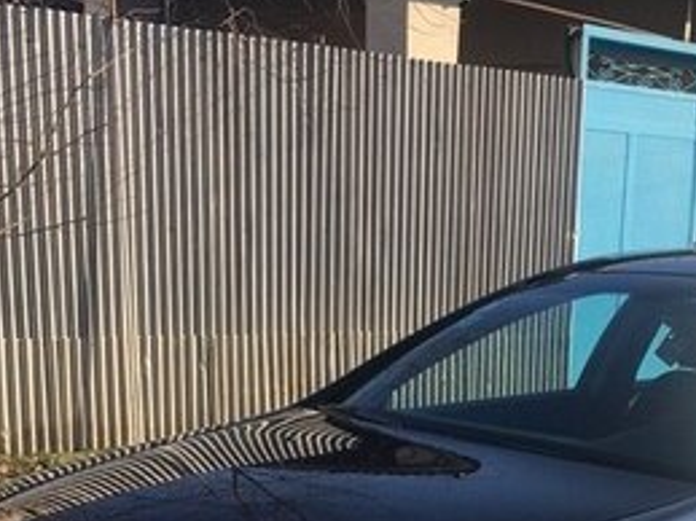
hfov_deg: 26.1
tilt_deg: -14.6
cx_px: 484
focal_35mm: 74
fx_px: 1487
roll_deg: -2.6
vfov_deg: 18.7
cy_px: 649
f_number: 2.2
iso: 25
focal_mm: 4.15
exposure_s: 1/986
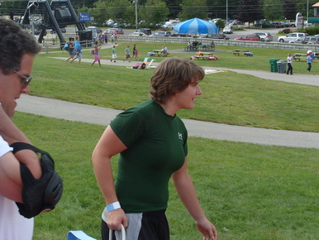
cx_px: 64
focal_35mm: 58
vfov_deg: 25.1
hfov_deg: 32.3
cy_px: 80
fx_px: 535
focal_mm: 7.8
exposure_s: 1/250
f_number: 5.3
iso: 80
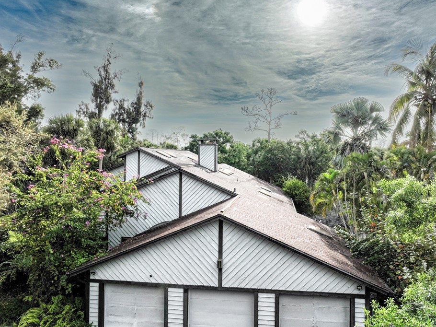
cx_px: 230
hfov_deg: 65.3
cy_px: 157
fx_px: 340
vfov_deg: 51.3
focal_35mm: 27
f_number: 2.8
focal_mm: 12.29
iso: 210
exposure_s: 1/6400
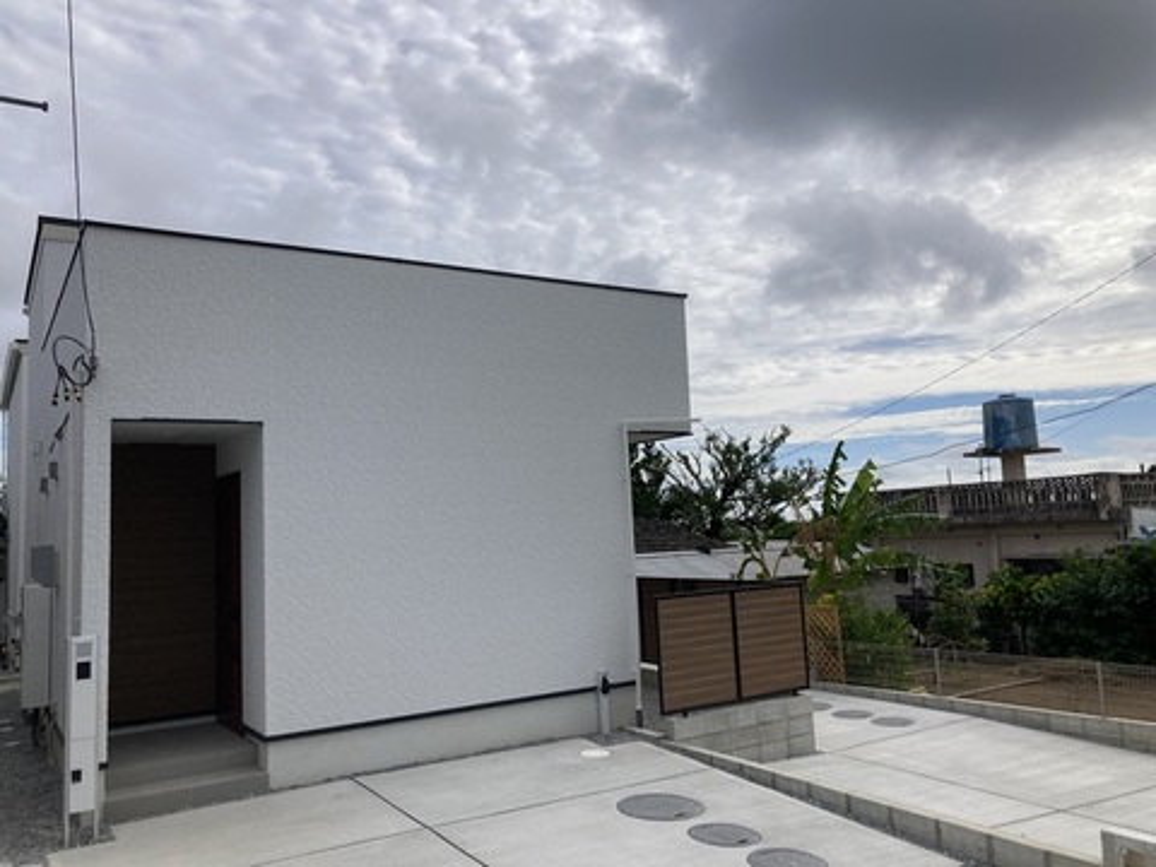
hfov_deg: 63.4
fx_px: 935
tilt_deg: +5.9
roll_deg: +1.7
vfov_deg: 49.7
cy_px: 434
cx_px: 578
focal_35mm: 28
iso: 25
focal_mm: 3.99
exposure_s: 1/4878
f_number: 1.8
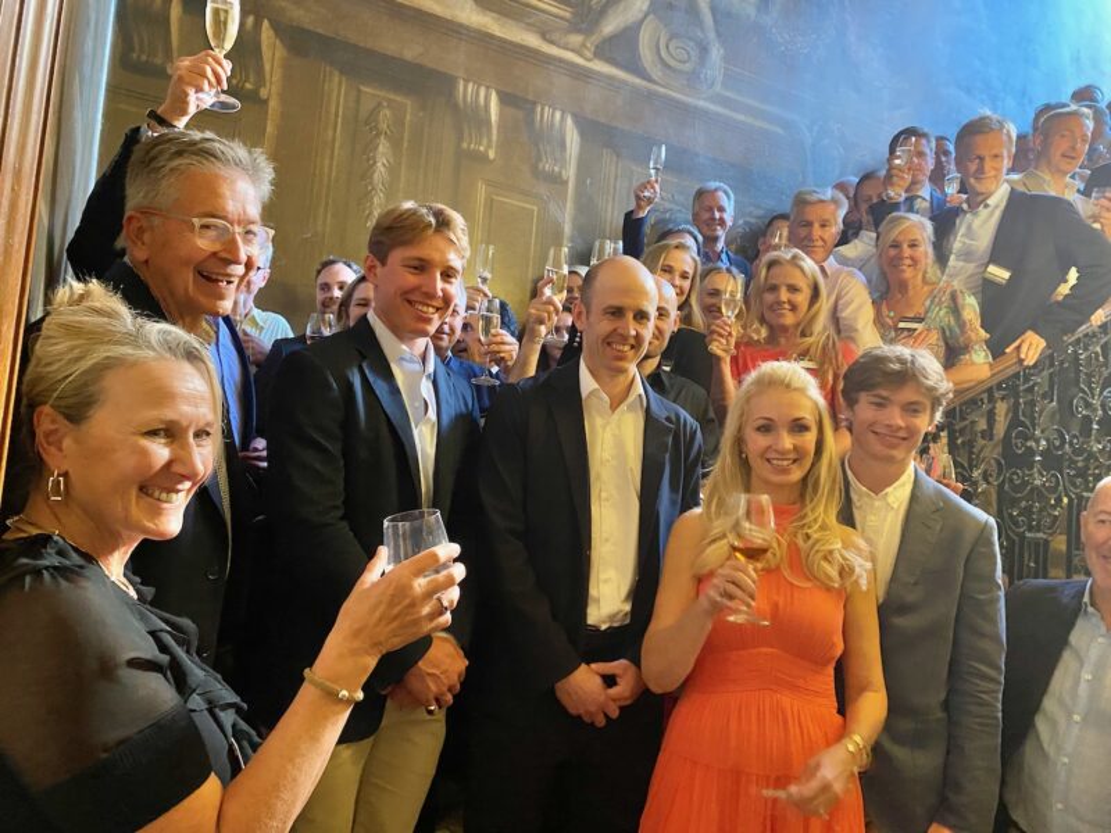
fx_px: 834
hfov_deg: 67.3
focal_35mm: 26
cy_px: 416
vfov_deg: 53.1
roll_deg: -5.1
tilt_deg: +3.2
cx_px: 556
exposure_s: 1/25
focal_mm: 4.25
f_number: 1.8
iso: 640
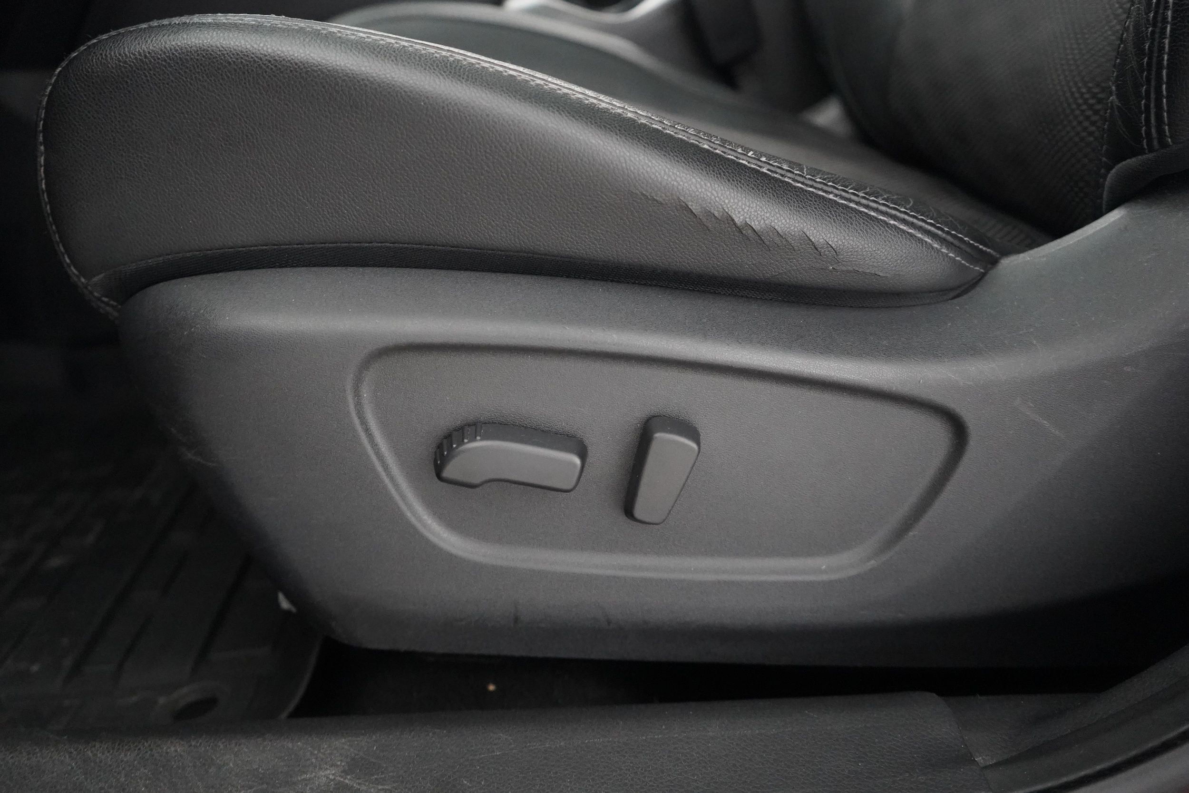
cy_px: 396
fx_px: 925
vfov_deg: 46.4
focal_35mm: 28
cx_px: 594
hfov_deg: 65.5
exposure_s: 1/50
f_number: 3.5
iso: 12800
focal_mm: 28
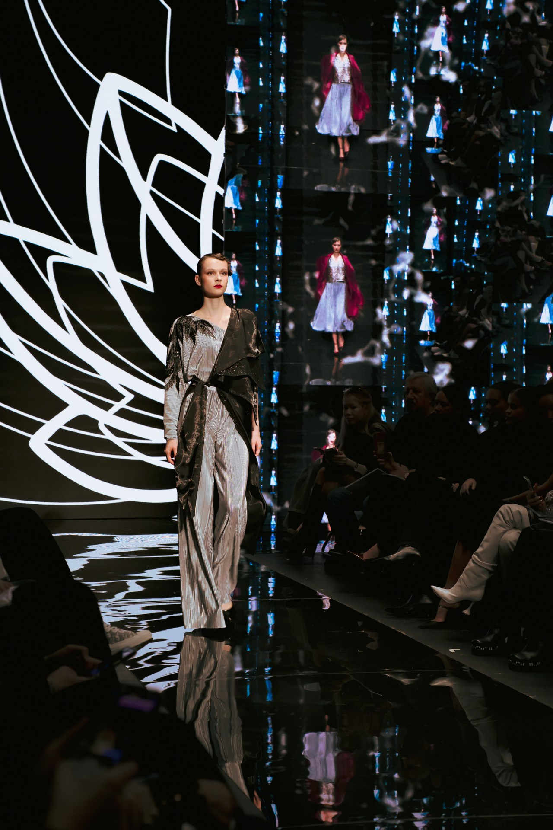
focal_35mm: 69
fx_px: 1590
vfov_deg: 29.2
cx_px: 276
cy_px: 415
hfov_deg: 19.7
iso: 1600
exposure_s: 1/125
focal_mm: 69
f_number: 5
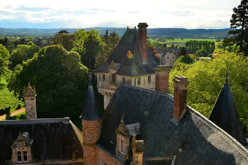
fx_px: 296
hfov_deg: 45.3
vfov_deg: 31.2
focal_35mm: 43
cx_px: 142
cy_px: 90
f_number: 10
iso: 640
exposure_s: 1/400
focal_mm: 22
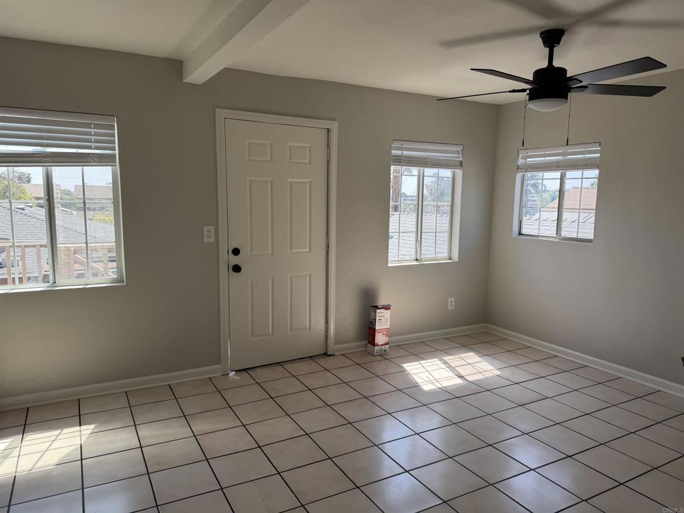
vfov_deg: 56.8
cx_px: 342
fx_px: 474
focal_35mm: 24
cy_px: 256
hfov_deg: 71.6
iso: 100
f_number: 1.78
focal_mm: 6.76
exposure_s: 1/878
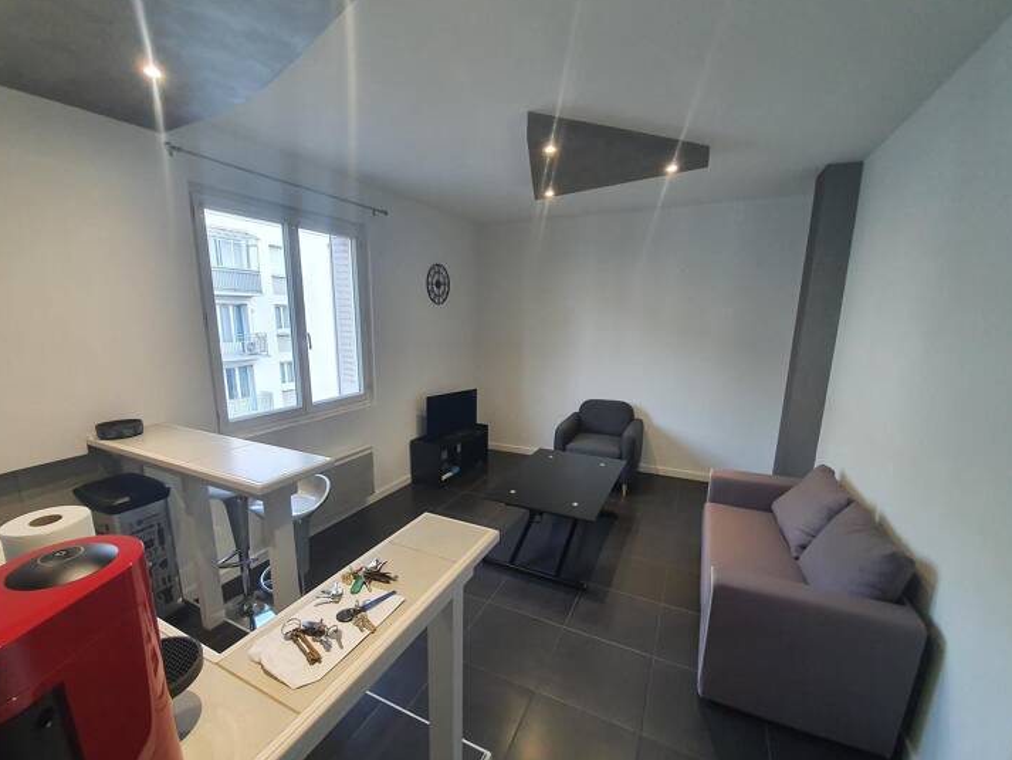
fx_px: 409
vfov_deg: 85.6
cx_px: 484
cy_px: 399
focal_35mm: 14
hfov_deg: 102.0
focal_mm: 1.8
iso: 160
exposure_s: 1/50
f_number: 2.2
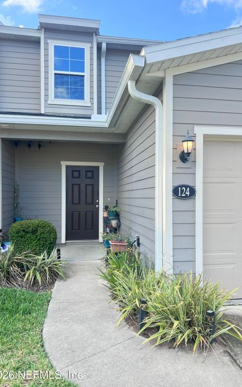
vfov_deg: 66.5
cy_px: 196
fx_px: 295
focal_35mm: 28
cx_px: 128
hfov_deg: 44.5
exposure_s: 1/391
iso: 50
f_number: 1.5
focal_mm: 5.7
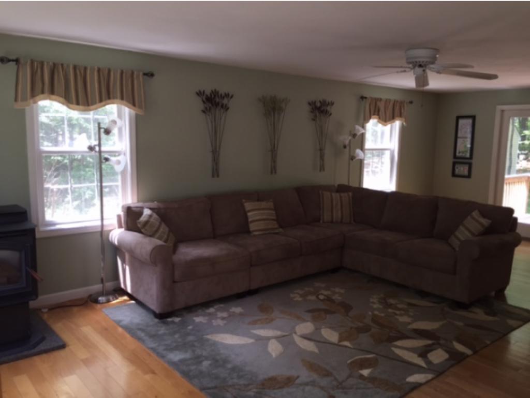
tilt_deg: -7.4
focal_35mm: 29
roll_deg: -1.1
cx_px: 265
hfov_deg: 61.6
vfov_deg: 48.3
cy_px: 199
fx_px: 444
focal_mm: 4.15
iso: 32
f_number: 2.2
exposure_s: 1/30
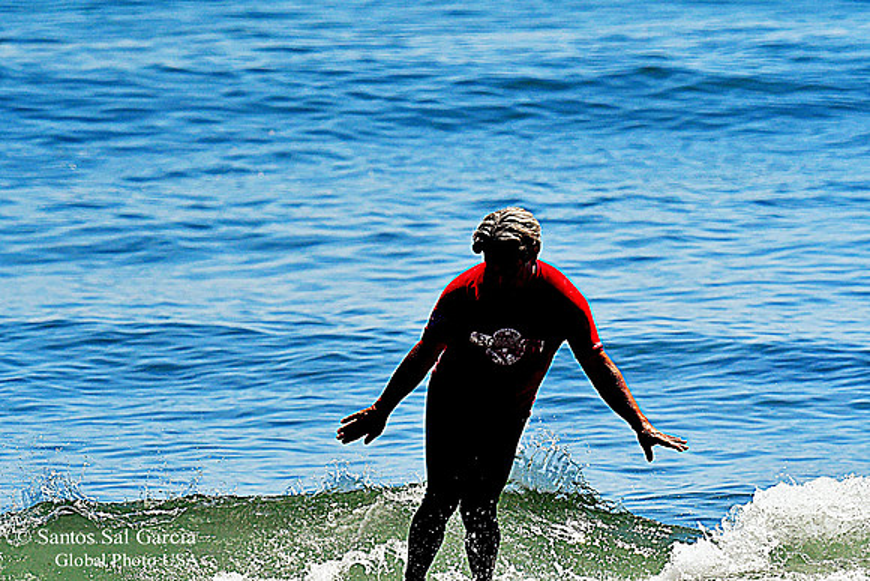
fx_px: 18128
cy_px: 290
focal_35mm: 750
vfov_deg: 1.8
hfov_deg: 2.7
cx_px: 435
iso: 1600
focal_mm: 500
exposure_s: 1/6400
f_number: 9
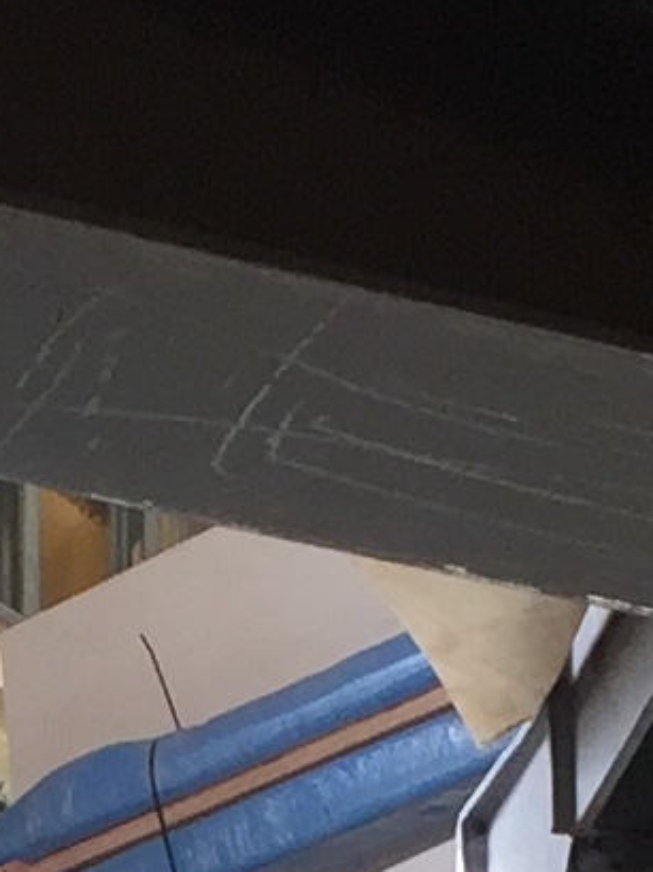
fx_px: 5816
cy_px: 2378
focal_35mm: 231
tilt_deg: +14.2
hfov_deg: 6.3
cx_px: -555
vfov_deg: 7.7
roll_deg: -0.6
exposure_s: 1/60
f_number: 2.2
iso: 40
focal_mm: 4.15
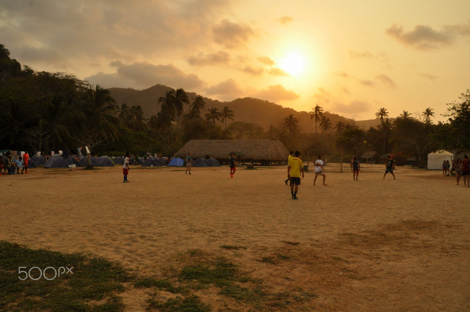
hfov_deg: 67.4
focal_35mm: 27
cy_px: 156
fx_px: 352
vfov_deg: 47.8
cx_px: 235
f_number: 14
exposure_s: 1/800
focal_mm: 18
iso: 800
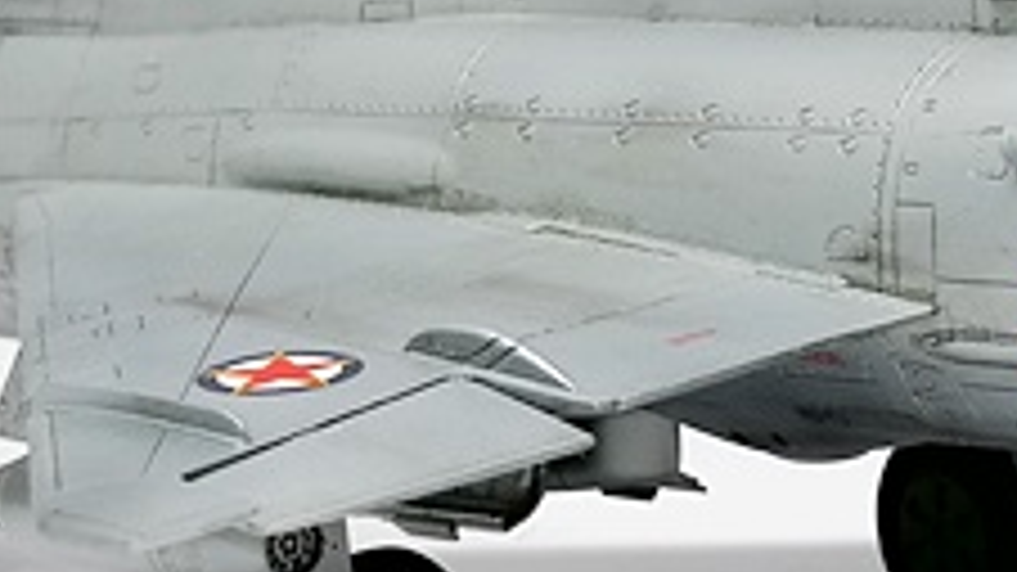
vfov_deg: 7.5
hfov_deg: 13.2
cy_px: 243
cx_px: 788
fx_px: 4368
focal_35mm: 162
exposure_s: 1/50
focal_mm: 3.95
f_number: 1.8
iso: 64
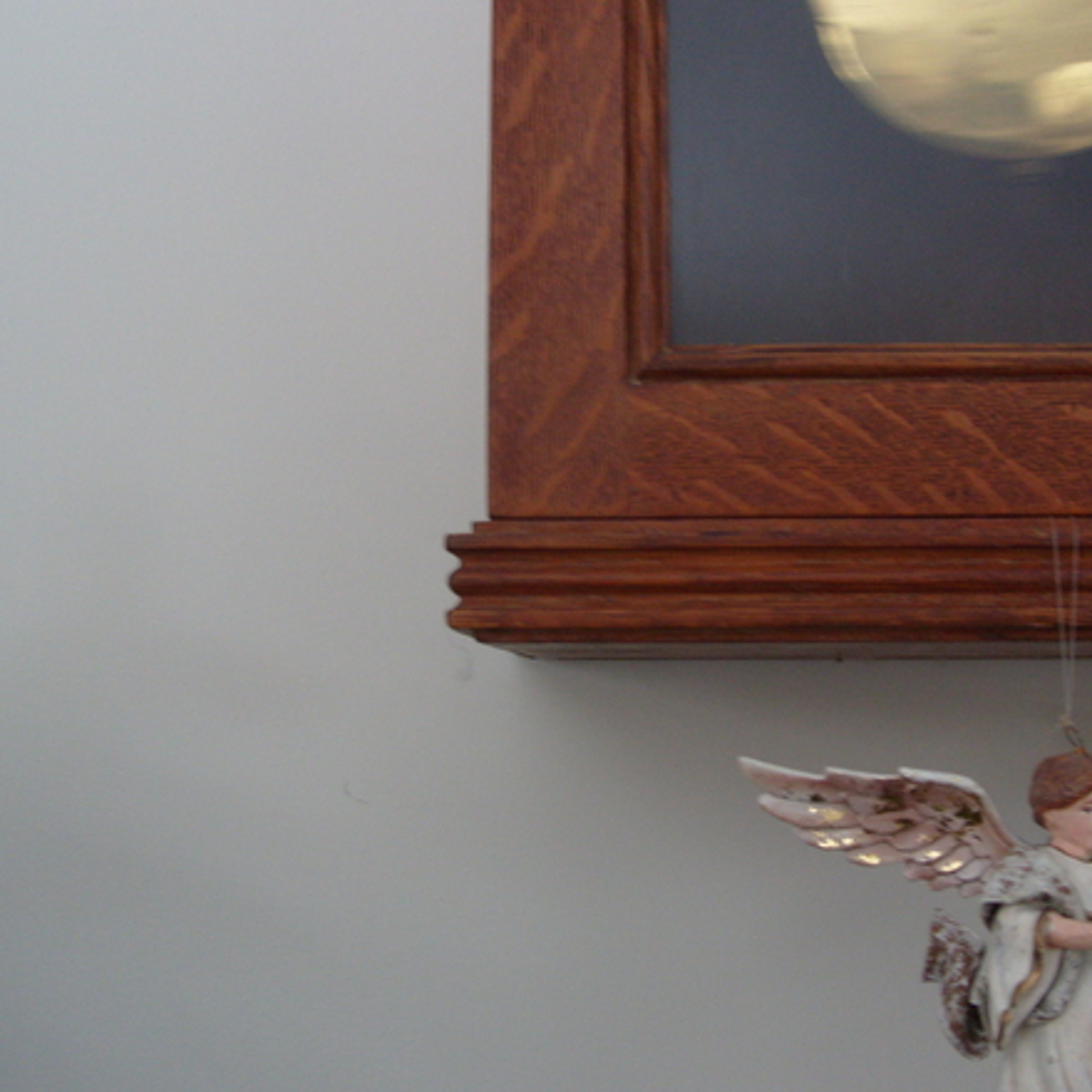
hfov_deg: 37.5
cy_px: 536
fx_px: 1606
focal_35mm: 45
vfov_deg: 37.6
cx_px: 586
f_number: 2.8
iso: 200
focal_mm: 7.8
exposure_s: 1/8
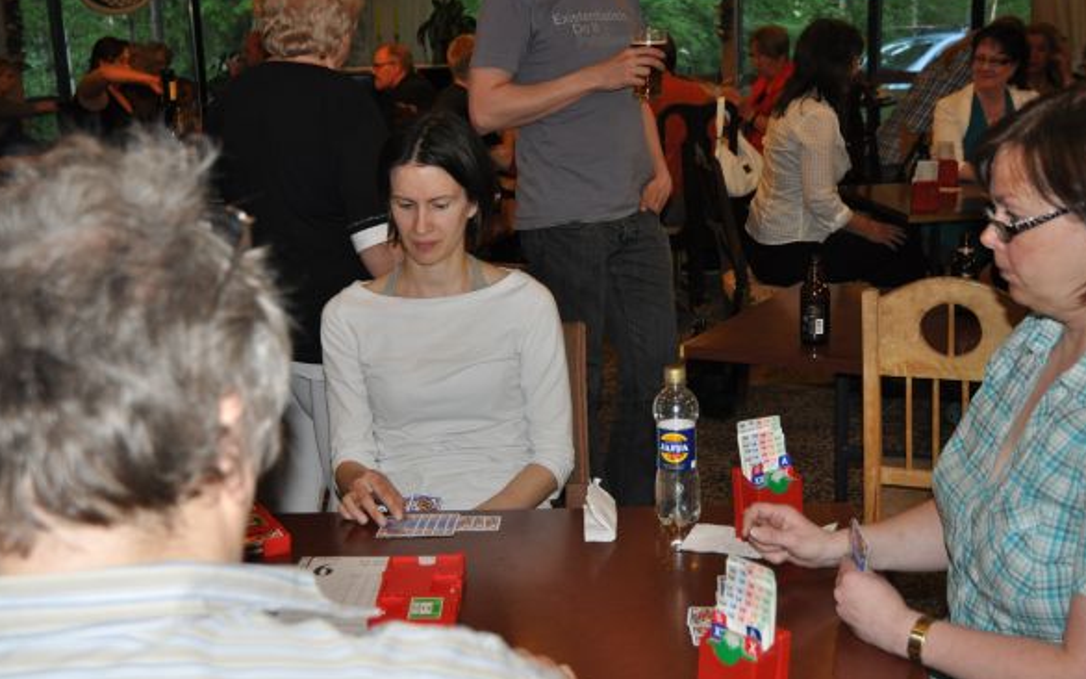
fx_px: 1436
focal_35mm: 49
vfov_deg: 26.6
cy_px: 318
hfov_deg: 41.4
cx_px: 543
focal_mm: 31
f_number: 4
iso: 800
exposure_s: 1/60
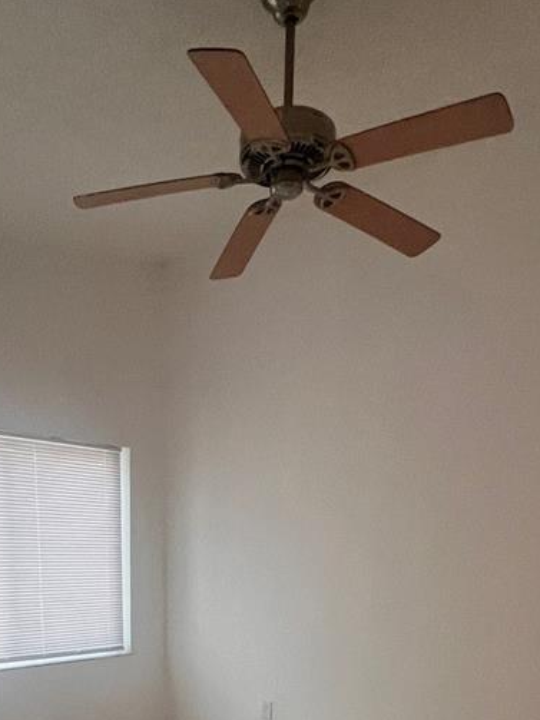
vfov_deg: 48.4
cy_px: 714
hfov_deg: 45.1
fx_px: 645
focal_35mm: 31
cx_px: 212
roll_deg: -0.6
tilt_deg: -13.6
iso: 125
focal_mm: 1.57
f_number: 1.8
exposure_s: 1/120
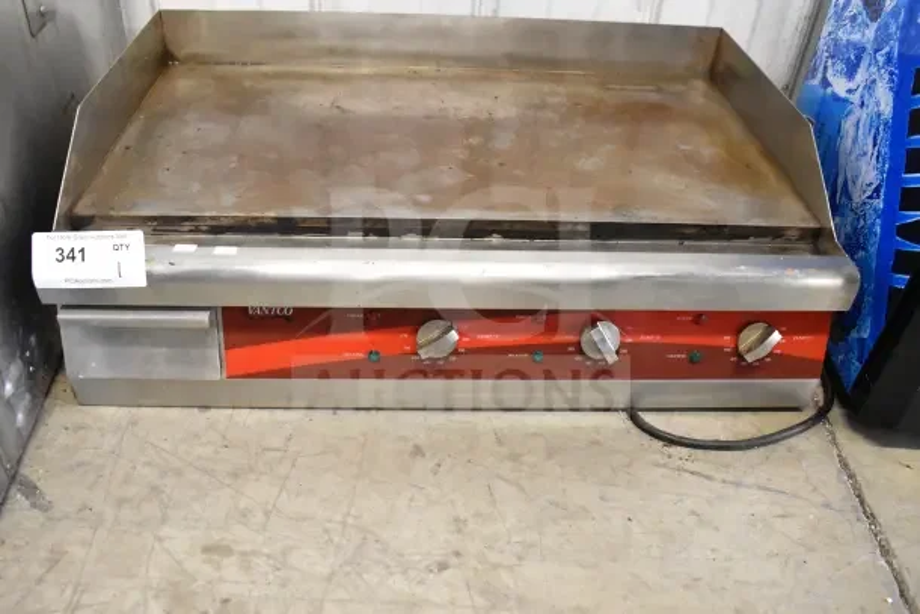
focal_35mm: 30
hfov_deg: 61.9
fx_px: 767
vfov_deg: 43.6
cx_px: 460
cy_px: 307
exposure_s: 1/100
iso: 6400
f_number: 5
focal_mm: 20
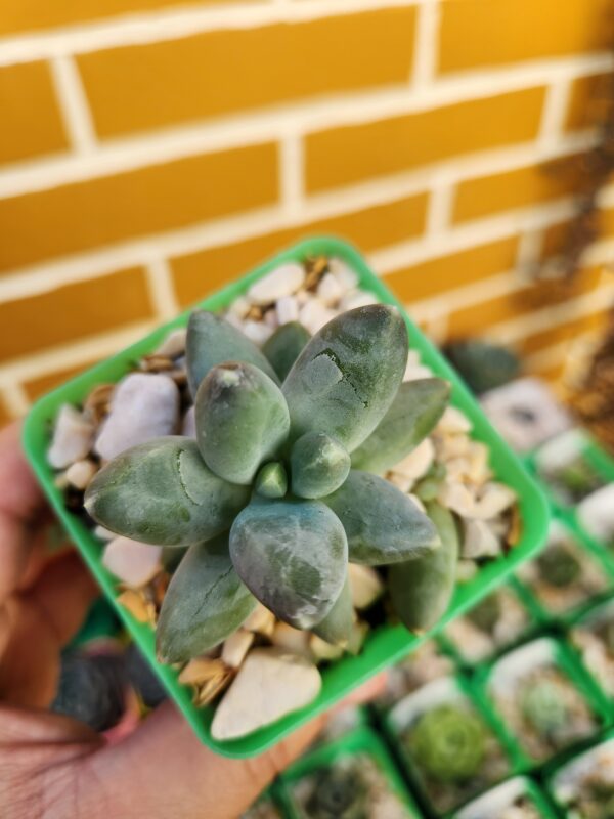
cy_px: 410
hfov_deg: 58.9
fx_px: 544
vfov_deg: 73.9
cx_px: 307
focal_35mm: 23
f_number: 1.8
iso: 20
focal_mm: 5.4
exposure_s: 1/180
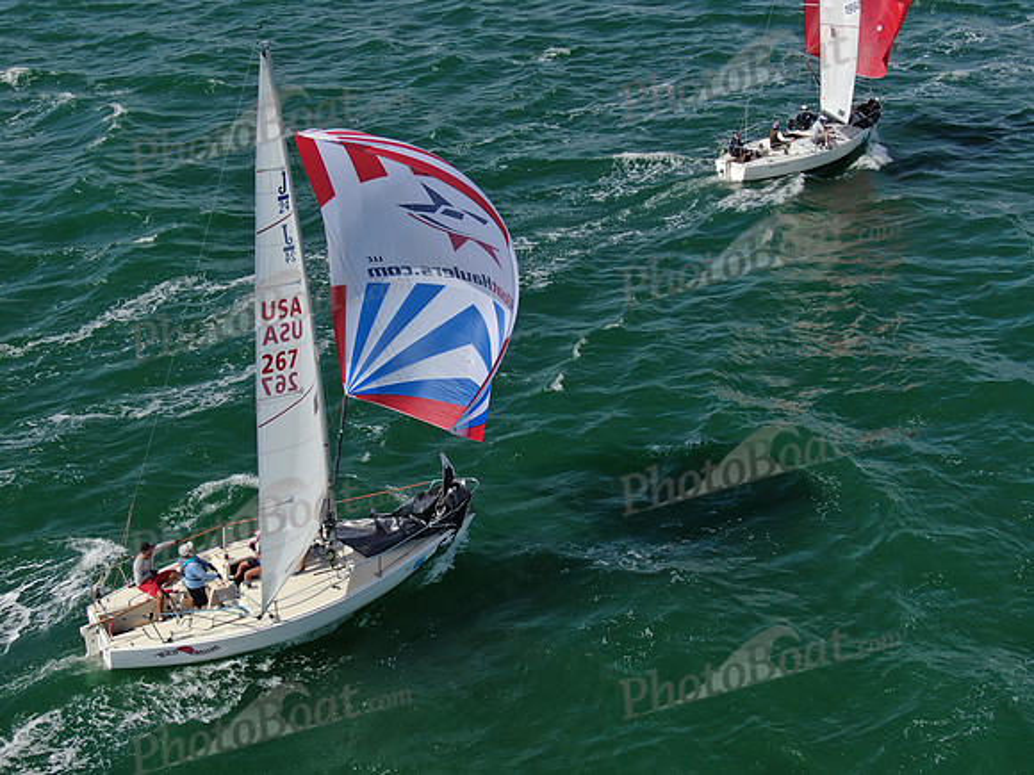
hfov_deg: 39.7
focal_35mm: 48
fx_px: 1434
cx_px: 517
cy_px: 388
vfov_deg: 30.3
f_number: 3.8
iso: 100
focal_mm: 8.6
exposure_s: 1/1000
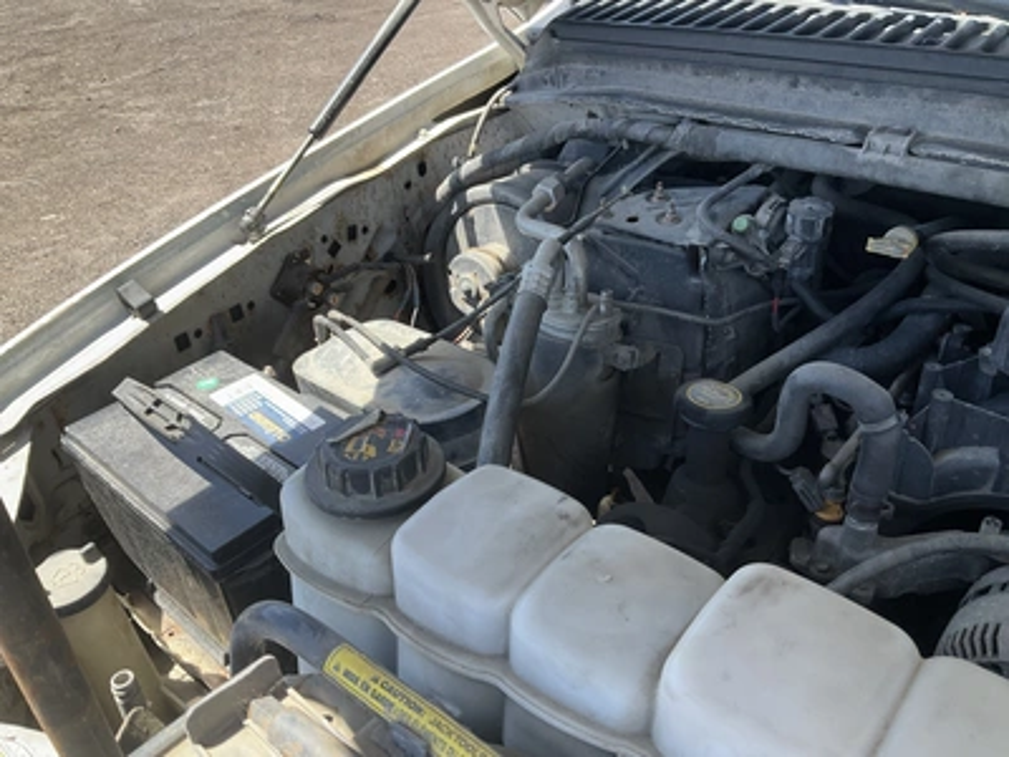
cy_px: 378
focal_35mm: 29
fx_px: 845
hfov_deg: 61.7
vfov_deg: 48.2
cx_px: 504
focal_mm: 3
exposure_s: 1/415
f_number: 1.8
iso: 25
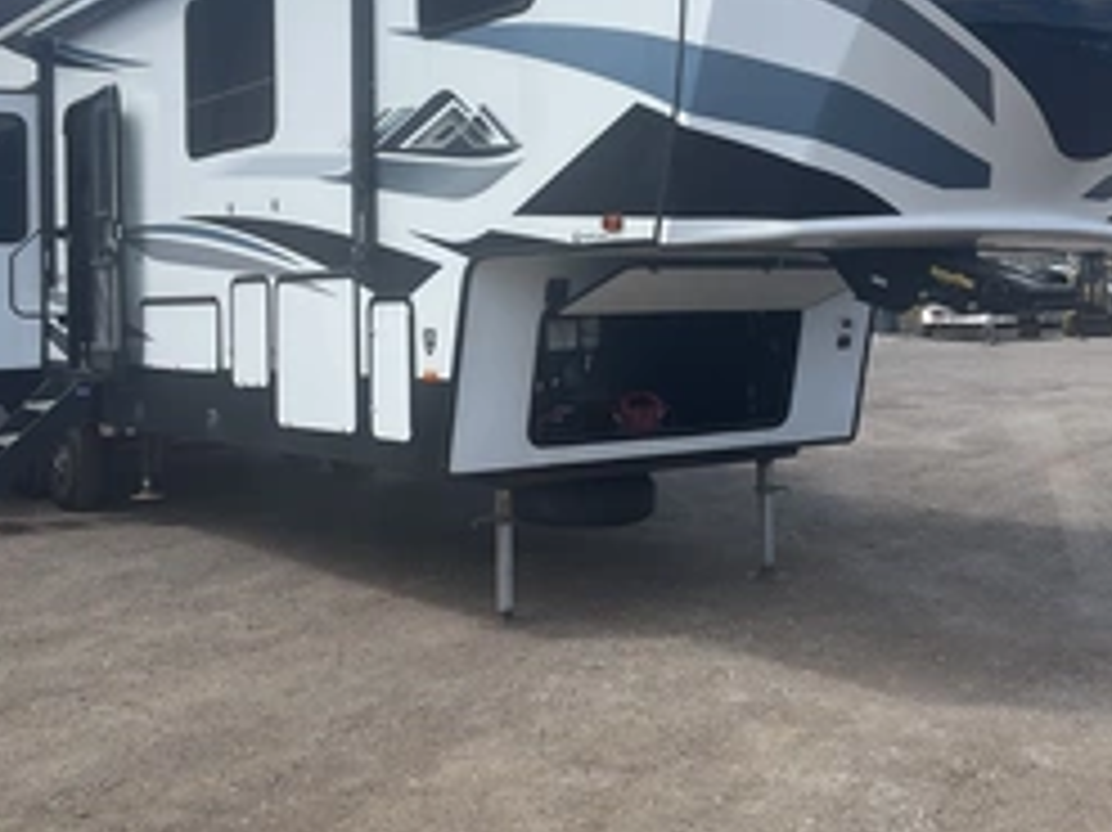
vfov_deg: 30.6
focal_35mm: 47
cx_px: 585
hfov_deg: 40.4
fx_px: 1509
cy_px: 265
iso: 25
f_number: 1.8
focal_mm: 3
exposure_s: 1/1221
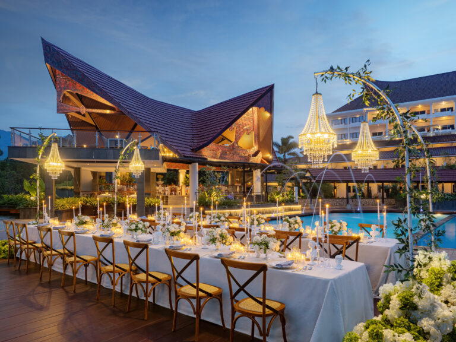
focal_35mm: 24
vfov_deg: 56.8
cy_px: 171
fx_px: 316
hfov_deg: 71.6
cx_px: 228
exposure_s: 3.2
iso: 200
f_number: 7.1
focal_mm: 12
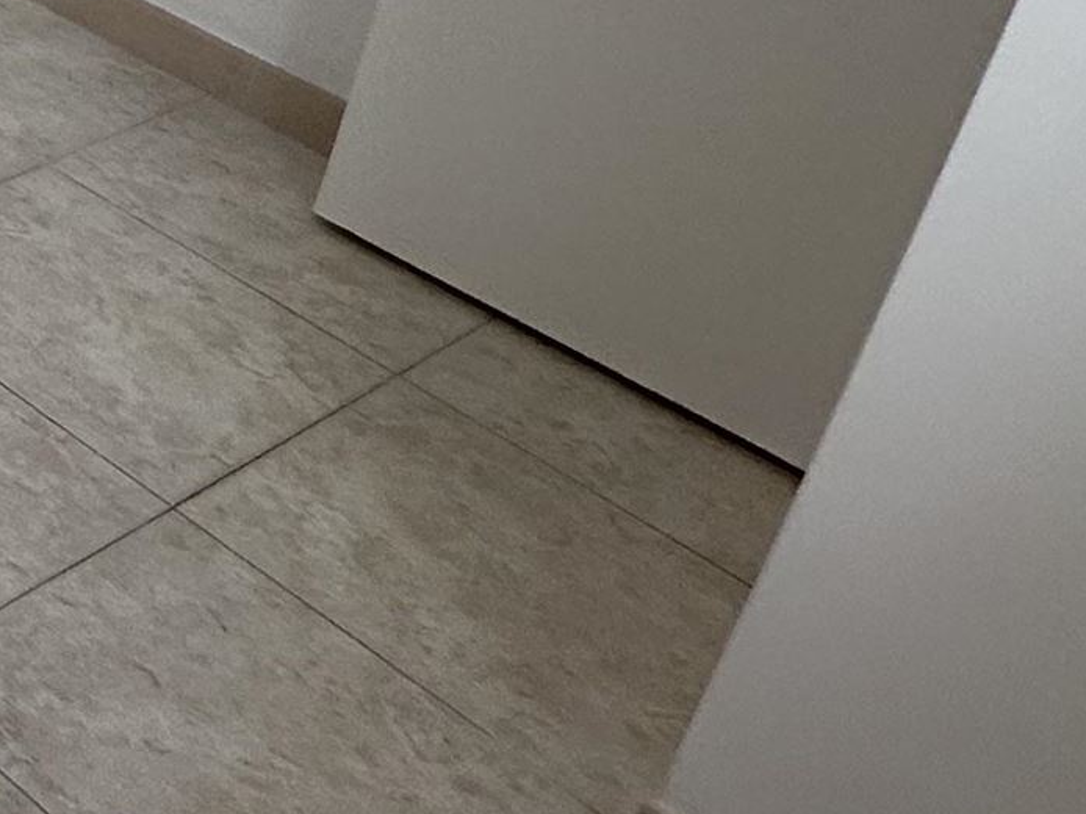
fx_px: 1944
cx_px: -915
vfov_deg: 20.3
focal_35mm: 62
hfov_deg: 20.6
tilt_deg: -18.2
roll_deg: -4.1
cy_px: -401
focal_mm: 2.22
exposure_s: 1/120
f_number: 2.2
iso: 100
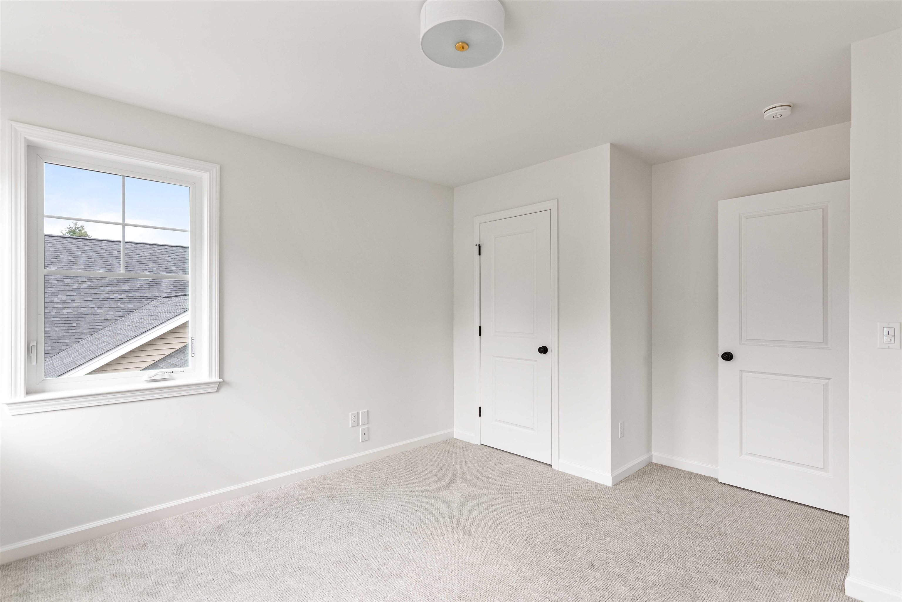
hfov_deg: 96.7
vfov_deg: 73.7
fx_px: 401
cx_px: 451
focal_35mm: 16
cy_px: 301
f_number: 7.1
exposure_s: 1/10
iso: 200
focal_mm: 11
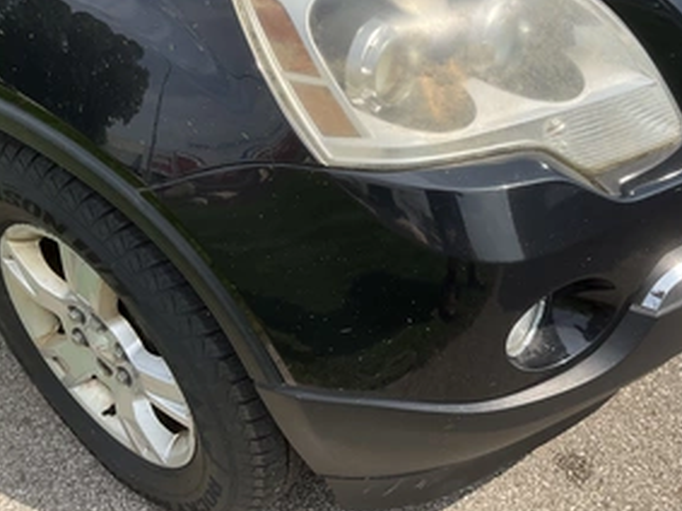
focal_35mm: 41
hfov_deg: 45.4
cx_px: 429
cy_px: 195
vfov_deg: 34.9
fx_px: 807
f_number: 1.8
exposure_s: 1/1626
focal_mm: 3
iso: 25
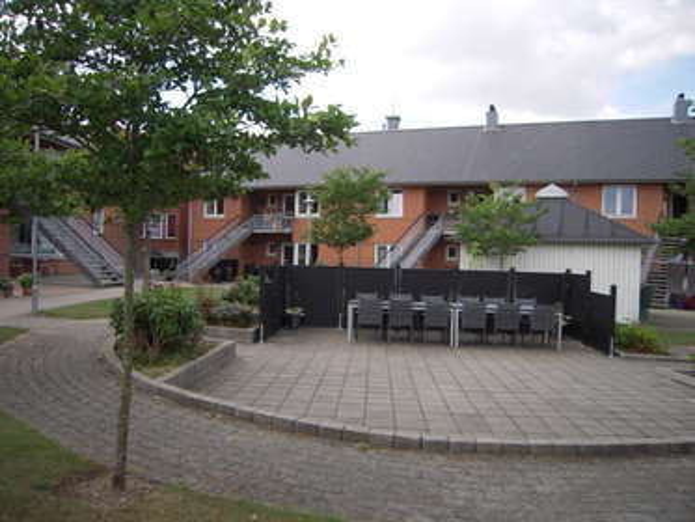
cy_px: 261
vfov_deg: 49.8
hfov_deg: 63.4
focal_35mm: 28
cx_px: 348
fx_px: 562
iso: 100
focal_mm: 5
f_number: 2.7
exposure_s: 1/500
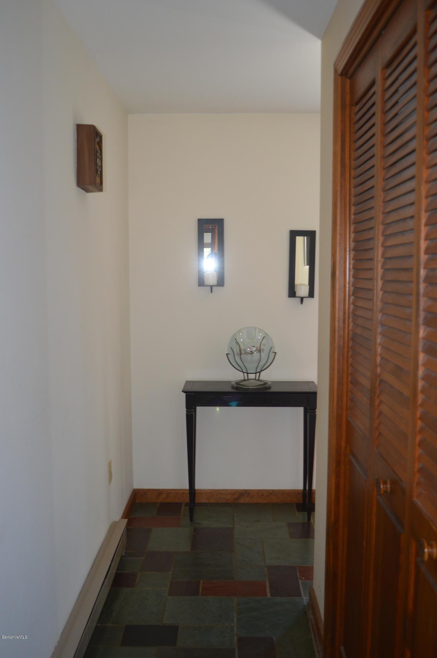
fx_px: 602
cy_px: 329
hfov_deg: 39.9
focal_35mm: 33
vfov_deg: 57.3
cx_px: 218
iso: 500
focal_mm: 22
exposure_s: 1/60
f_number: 3.8
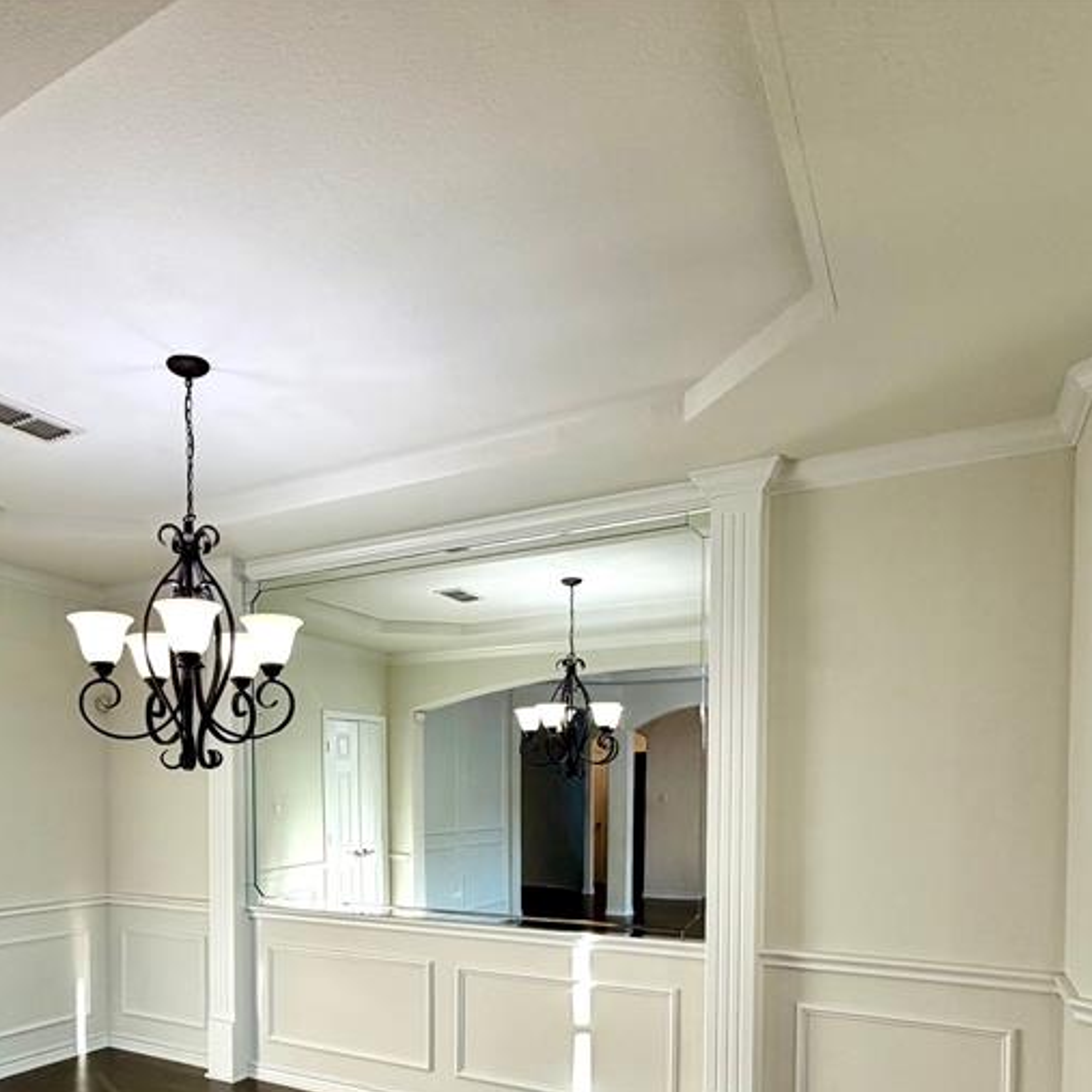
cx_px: 409
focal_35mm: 25
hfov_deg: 62.1
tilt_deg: -2.5
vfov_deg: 59.5
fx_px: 892
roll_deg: +1.1
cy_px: 823
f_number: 2.2
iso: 80
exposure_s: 1/120
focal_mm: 2.22
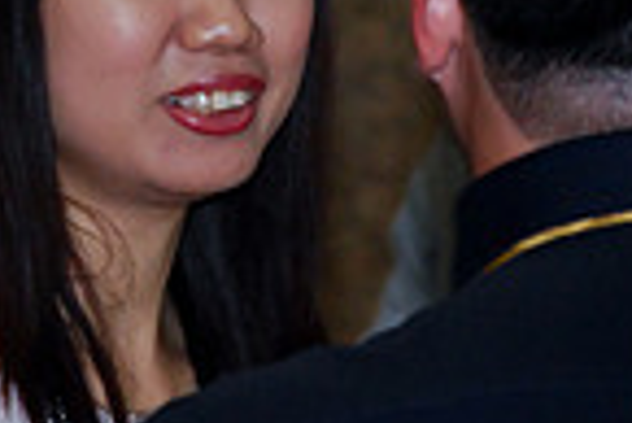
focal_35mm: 672
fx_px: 11809
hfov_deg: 3.1
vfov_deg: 2.1
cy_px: 92
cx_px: 214
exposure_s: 1/60
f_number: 5.6
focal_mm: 112
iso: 800
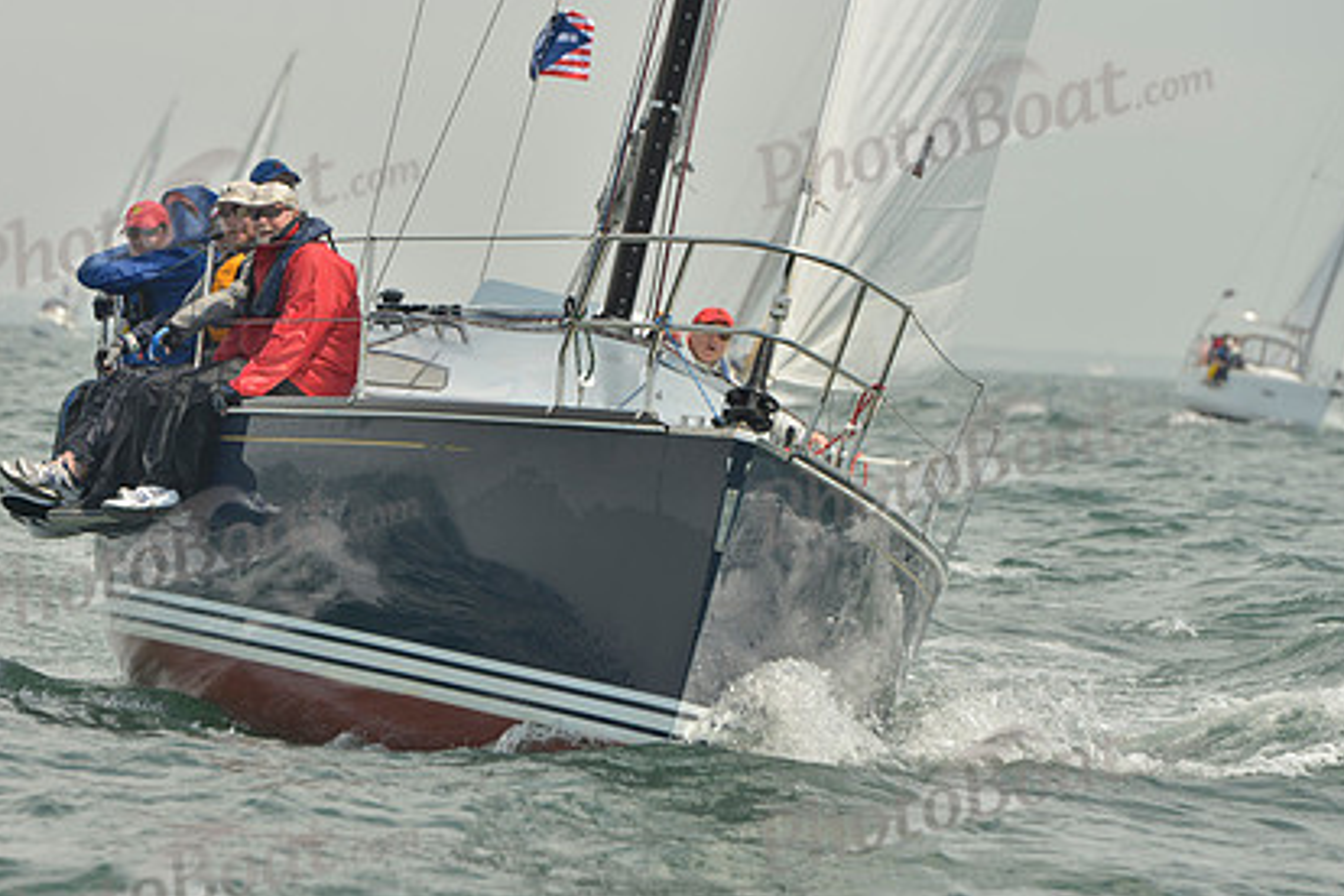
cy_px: 339
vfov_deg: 5.5
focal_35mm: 252
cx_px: 591
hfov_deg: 8.2
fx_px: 9407
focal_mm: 180
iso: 200
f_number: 6.3
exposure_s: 1/1250
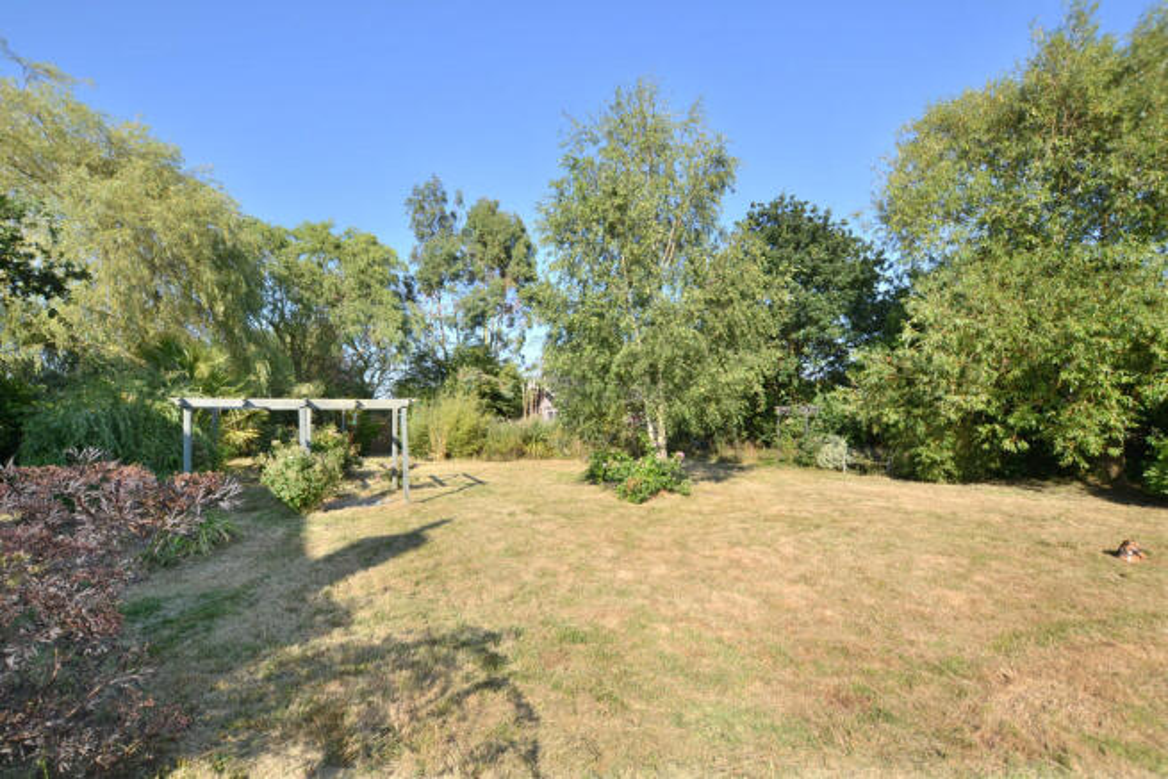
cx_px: 584
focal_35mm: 16
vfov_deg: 72.1
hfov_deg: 95.0
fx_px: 535
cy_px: 390
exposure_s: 1/200
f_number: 7.1
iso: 100
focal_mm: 11
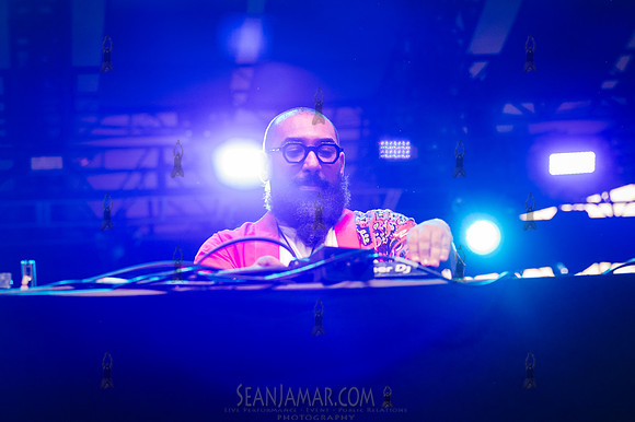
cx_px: 318
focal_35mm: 94
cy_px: 211
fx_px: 1652
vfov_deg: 14.6
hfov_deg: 21.8
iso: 2000
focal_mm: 82
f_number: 3.5
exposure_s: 1/400
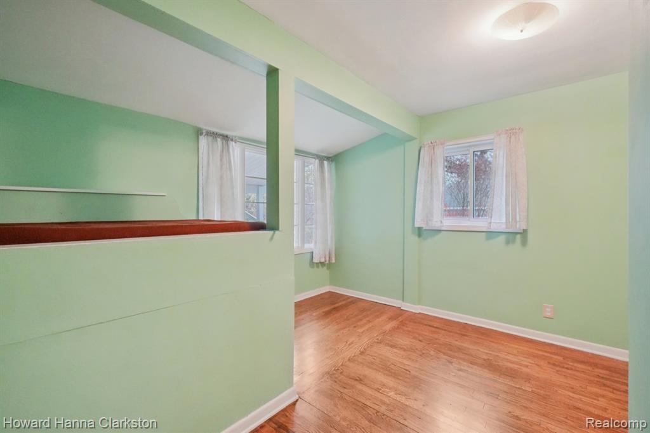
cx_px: 325
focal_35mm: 15
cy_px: 216
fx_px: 271
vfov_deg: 77.3
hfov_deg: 100.4
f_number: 8
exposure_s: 1/30
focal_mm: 10
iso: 5000
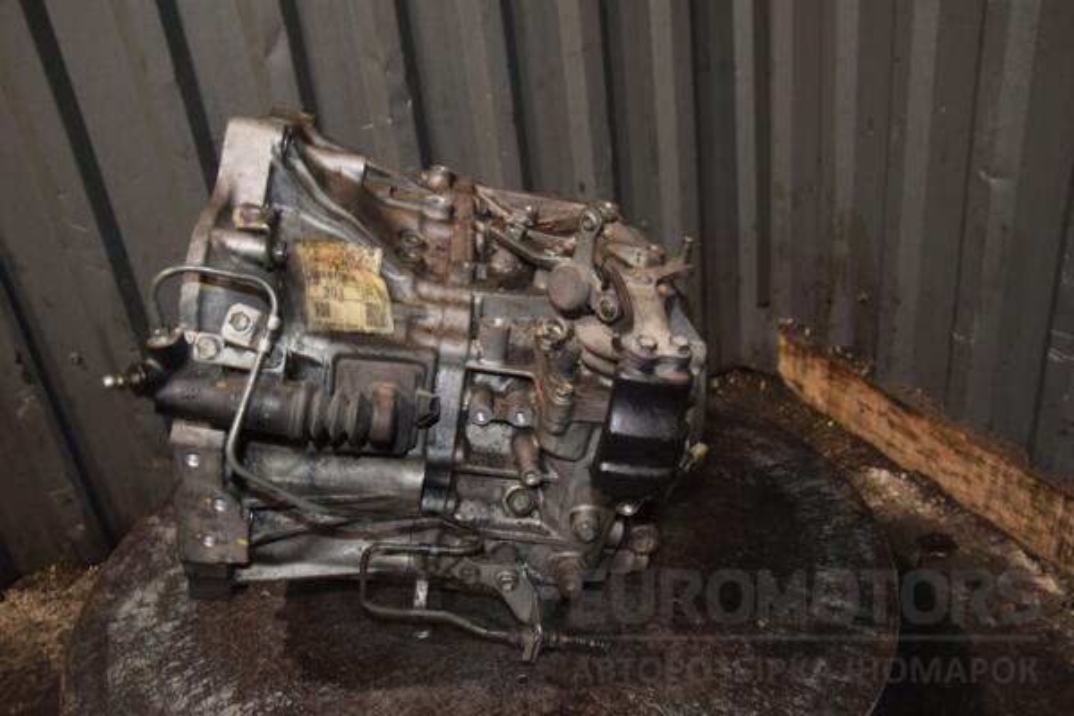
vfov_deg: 41.7
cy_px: 358
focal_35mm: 32
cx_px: 537
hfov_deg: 59.5
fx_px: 940
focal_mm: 21
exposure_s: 1/60
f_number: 5
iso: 800
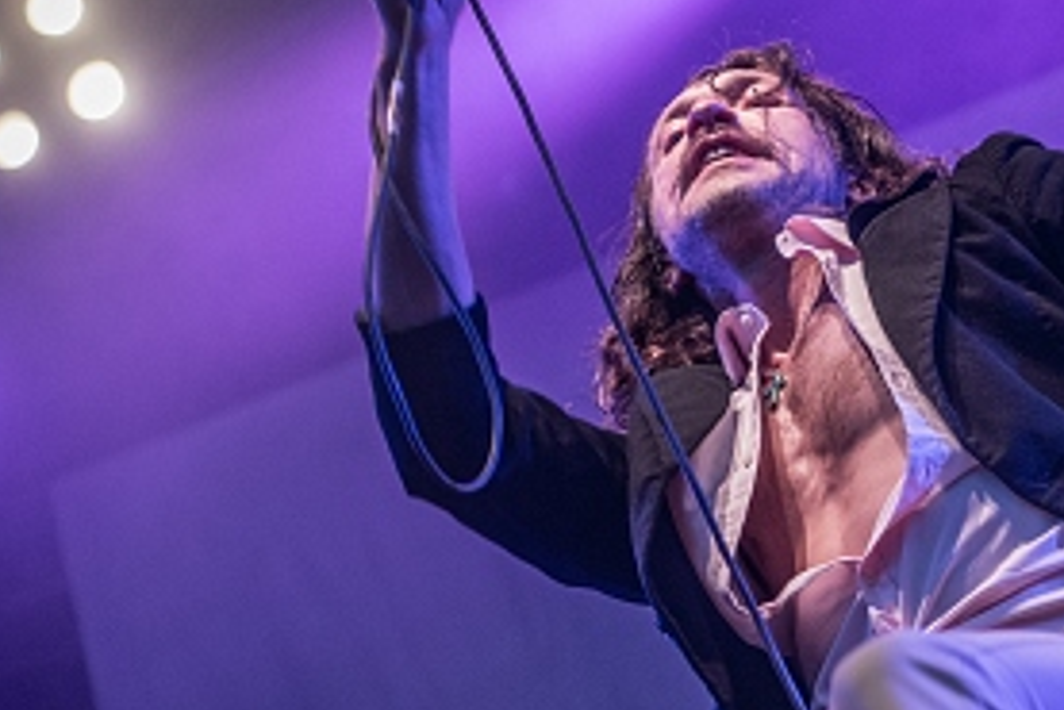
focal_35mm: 182
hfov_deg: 11.2
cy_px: 589
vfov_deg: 7.5
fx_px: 5382
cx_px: 987
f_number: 3.5
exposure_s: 1/100
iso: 1000
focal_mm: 70
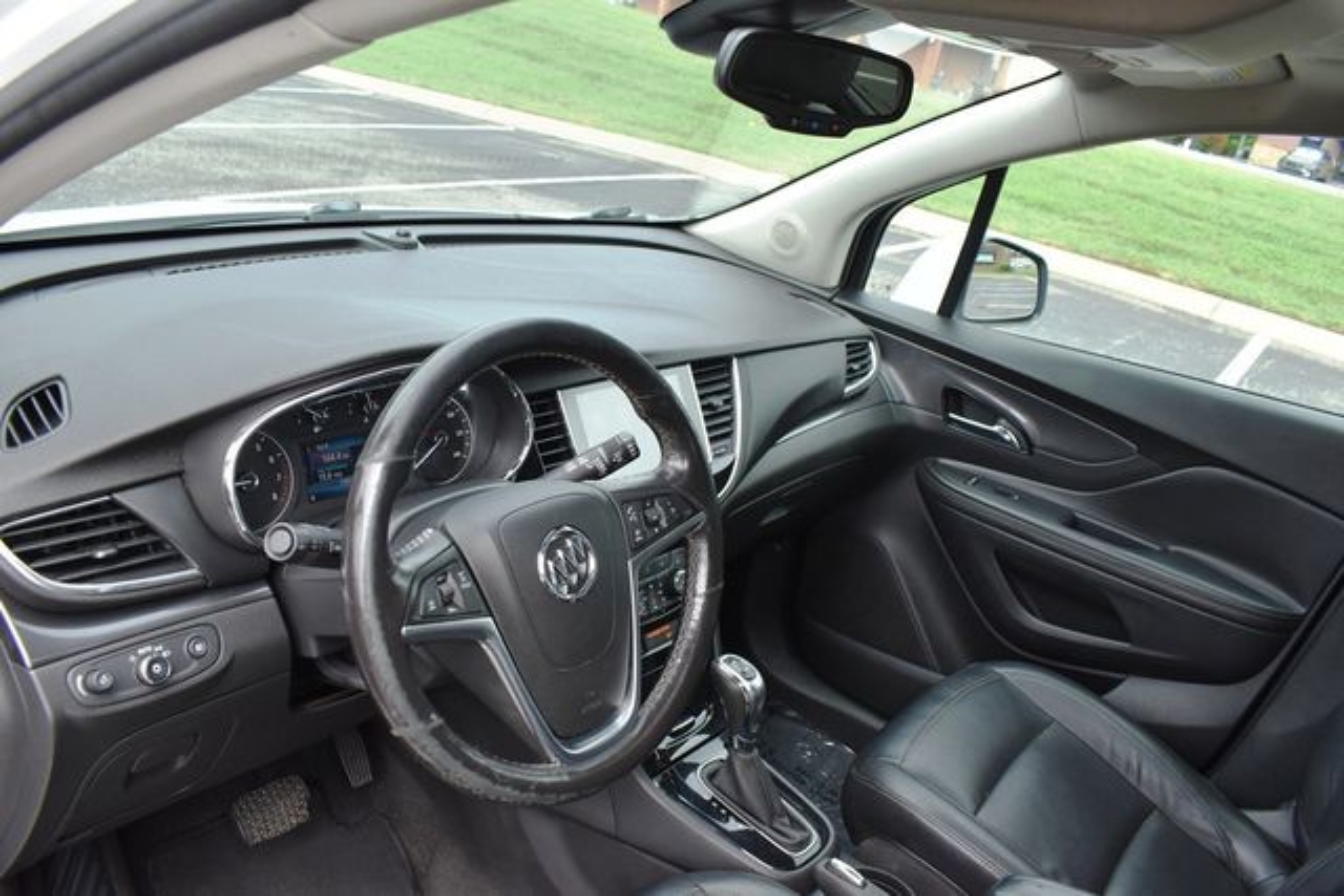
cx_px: 672
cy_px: 448
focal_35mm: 27
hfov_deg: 67.4
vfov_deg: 48.0
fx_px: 1008
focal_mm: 18
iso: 400
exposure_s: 1/250
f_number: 5.6
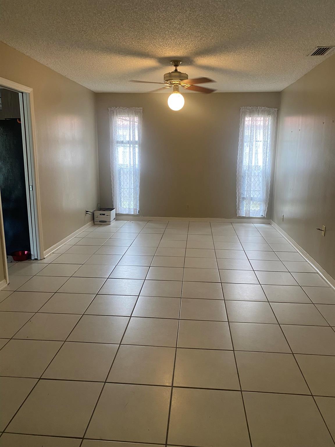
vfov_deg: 67.3
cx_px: 168
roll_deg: +0.0
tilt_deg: -11.2
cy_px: 224
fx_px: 335
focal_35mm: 26
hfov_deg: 53.1
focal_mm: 4.25
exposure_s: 1/60
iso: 100
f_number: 1.8
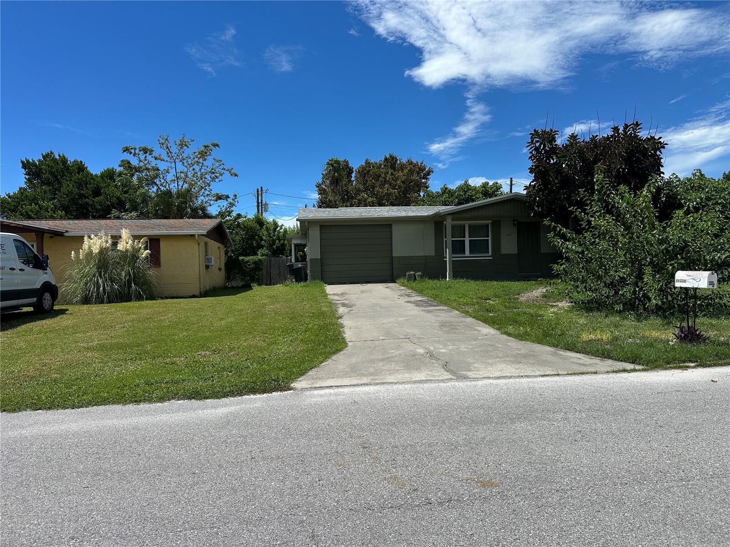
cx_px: 365
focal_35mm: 24
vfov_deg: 56.8
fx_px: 506
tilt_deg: -0.3
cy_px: 274
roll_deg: +1.7
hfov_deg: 71.6
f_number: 1.78
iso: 80
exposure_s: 1/6211
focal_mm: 6.86
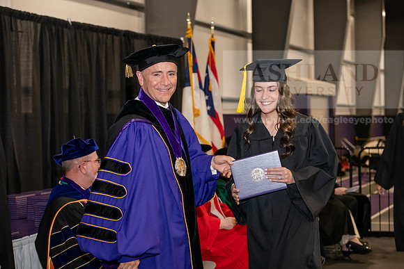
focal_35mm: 70
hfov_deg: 28.8
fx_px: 786
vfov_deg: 19.5
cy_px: 134
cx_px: 202
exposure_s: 1/200
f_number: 5
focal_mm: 70
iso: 2500
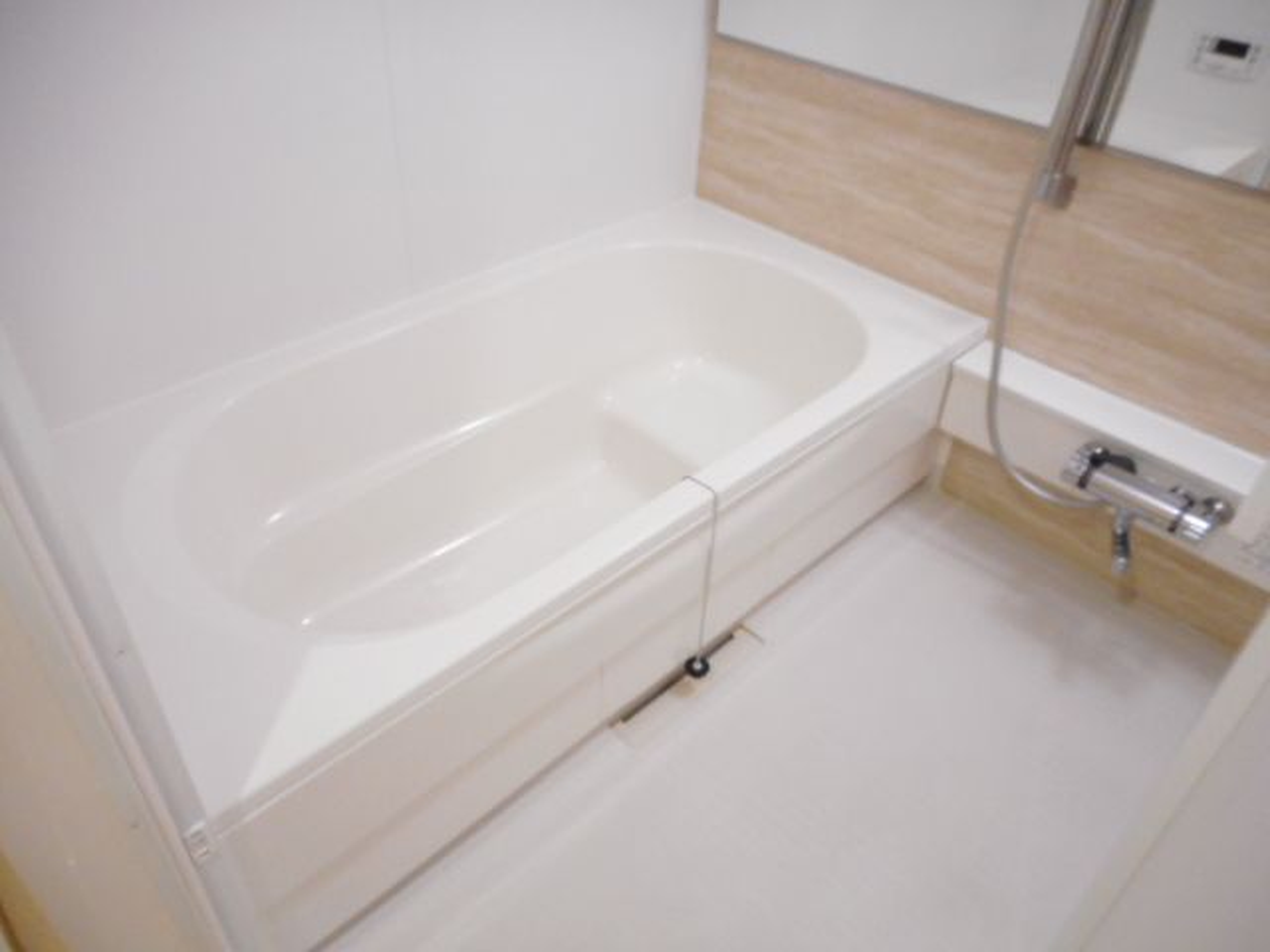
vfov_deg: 54.9
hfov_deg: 69.4
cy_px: 476
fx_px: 917
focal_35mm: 25
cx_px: 635
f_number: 3.7
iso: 400
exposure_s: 1/13
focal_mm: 4.5
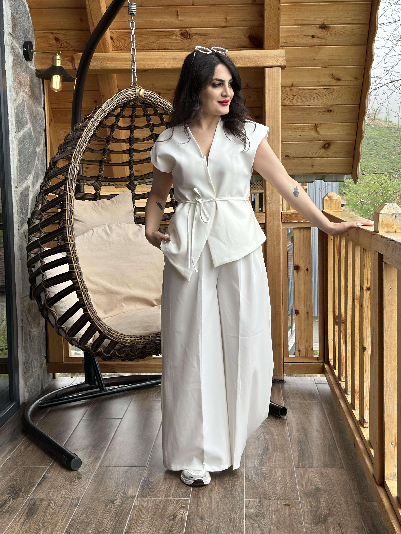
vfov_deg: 39.7
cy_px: 267
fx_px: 741
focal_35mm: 48
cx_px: 200
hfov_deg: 30.3
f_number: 1.78
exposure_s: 1/779
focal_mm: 6.86
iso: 80
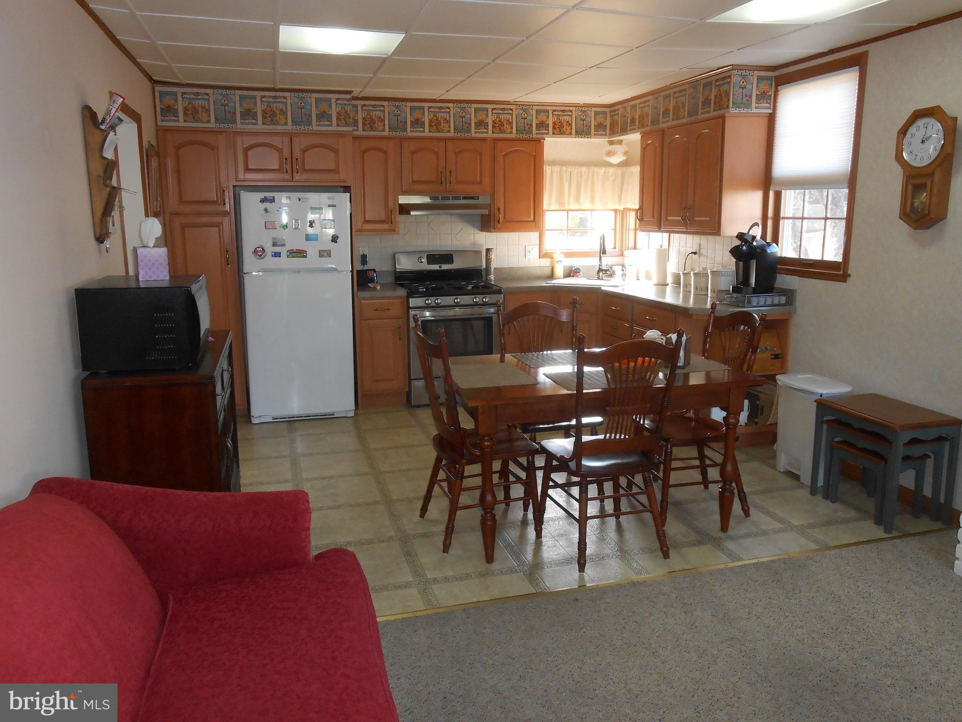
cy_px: 361
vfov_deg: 53.1
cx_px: 481
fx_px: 723
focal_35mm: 26
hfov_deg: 67.3
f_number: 3.5
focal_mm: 4.6
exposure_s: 1/25
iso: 200
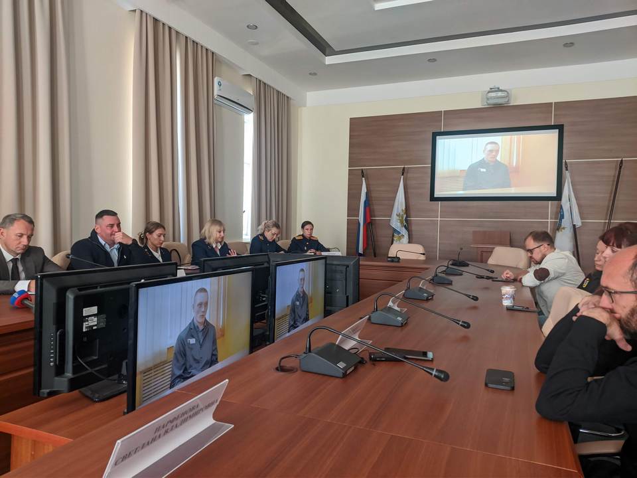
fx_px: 460
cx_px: 318
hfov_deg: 69.4
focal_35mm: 25
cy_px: 239
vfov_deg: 54.9
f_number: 2
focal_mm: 4.58
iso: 162
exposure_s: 1/50
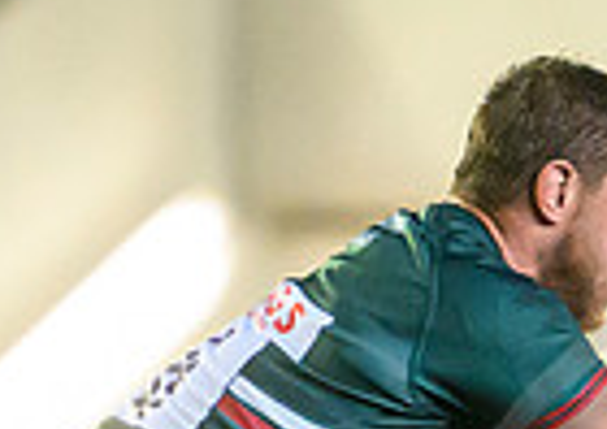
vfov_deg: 0.4
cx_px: 917
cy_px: 1014
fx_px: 69000
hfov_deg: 0.5
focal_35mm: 4016
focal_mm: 560
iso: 8000
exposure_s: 1/1000
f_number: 4
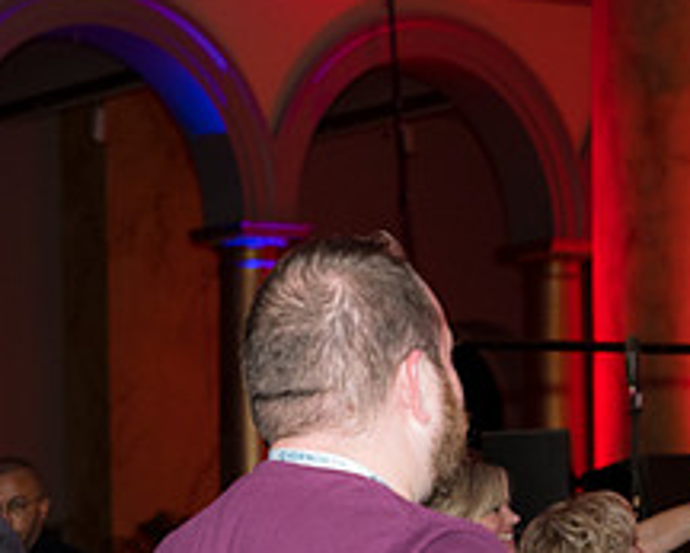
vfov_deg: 10.8
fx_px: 2901
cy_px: 599
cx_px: -125
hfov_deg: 13.2
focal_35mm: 142
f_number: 4
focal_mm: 55
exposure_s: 1/100
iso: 800
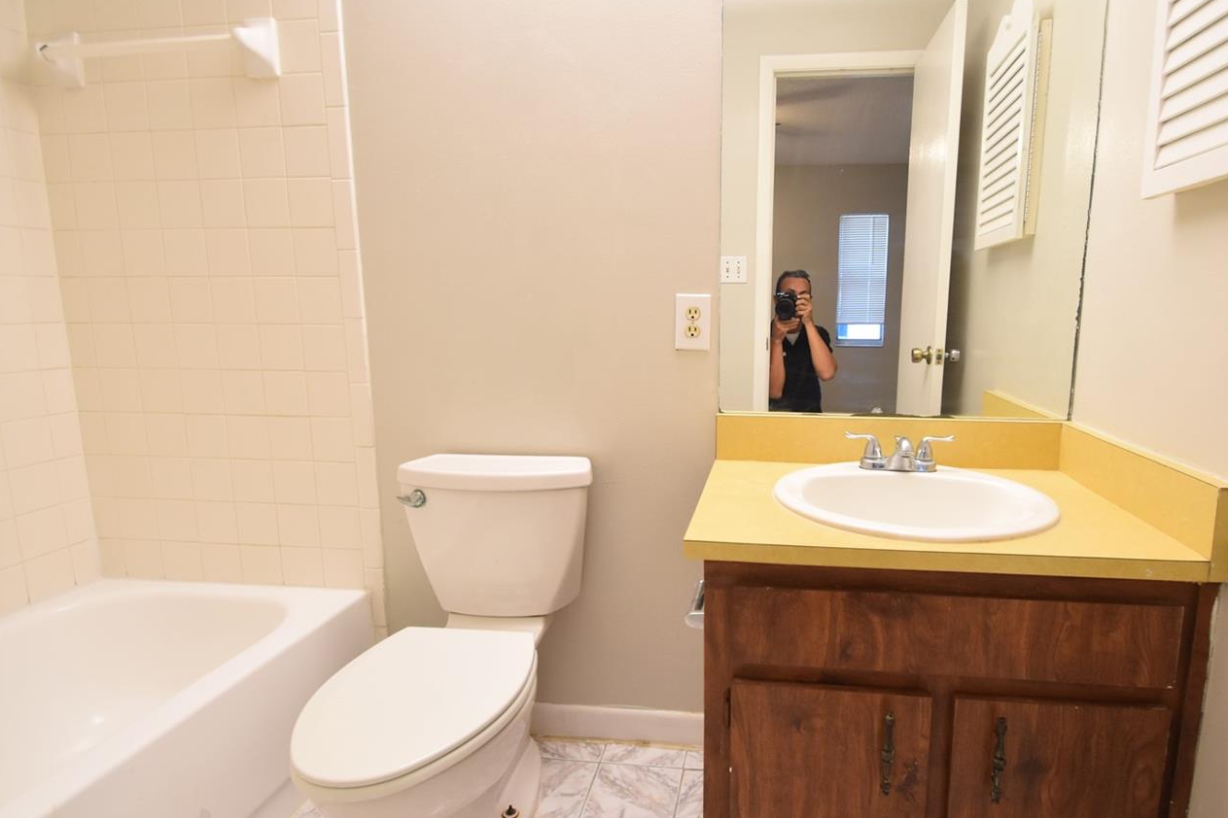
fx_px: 648
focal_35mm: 19
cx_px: 711
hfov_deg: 86.2
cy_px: 415
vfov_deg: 64.6
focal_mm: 10
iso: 800
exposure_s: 1/60
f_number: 3.5
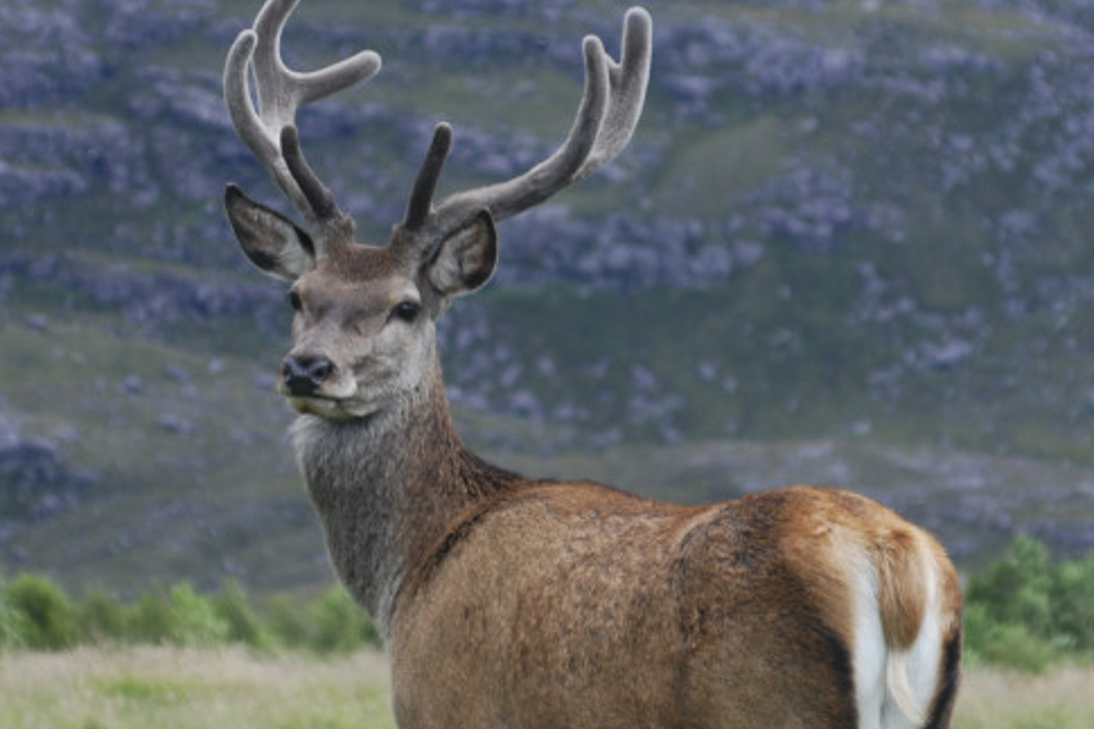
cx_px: 738
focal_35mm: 317
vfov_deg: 4.3
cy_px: 611
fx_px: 9629
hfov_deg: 6.5
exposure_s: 1/200
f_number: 5.6
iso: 200
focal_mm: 100
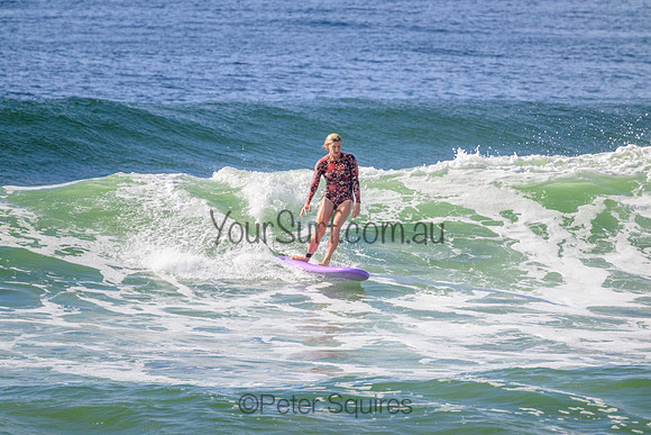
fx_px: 14469
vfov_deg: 1.7
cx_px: 326
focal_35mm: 800
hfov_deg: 2.6
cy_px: 218
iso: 800
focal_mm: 800
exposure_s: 1/2000
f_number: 11
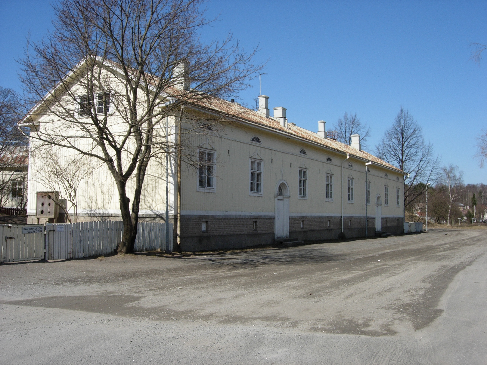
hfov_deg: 49.0
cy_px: 182
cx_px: 244
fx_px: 535
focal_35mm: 38
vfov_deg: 37.7
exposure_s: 1/836
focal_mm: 7.8
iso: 64
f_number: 4.8
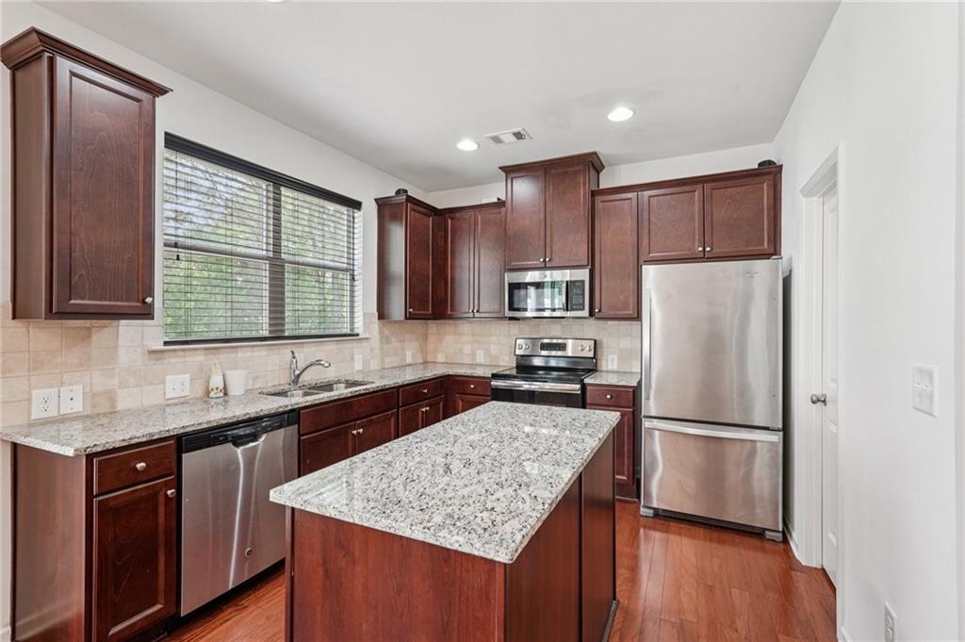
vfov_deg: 73.7
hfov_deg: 96.8
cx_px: 482
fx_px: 429
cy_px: 321
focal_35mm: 16
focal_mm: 16
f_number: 8
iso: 800
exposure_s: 1/20
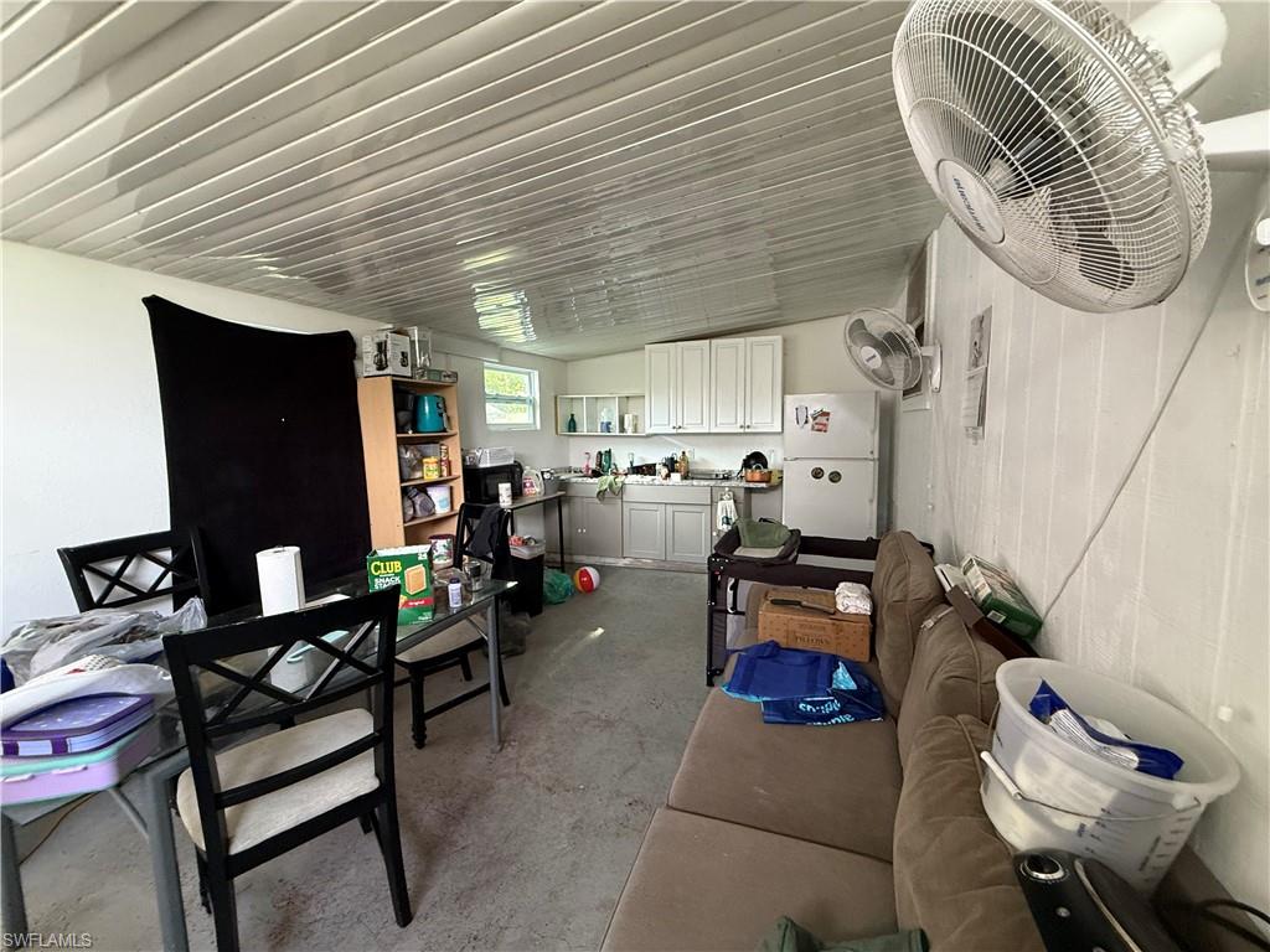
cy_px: 476
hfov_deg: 102.1
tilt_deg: -5.6
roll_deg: +1.3
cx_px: 635
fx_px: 514
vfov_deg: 85.7
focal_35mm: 14
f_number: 2.2
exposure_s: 1/60
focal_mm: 2.22
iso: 500
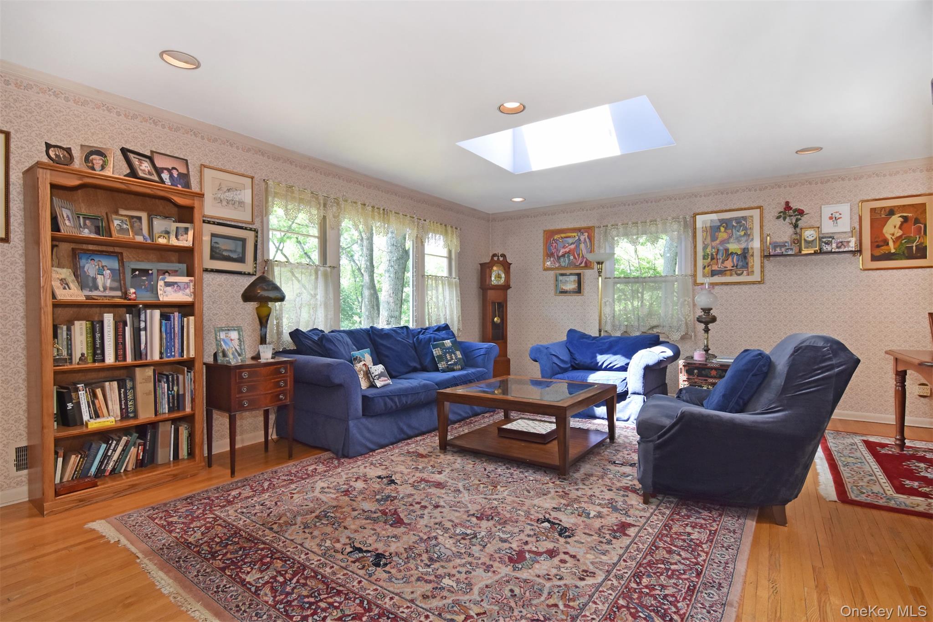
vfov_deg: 72.0
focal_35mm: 16
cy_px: 311
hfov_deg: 95.0
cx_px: 466
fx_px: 428
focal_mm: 11
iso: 640
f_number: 8
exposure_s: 1/60
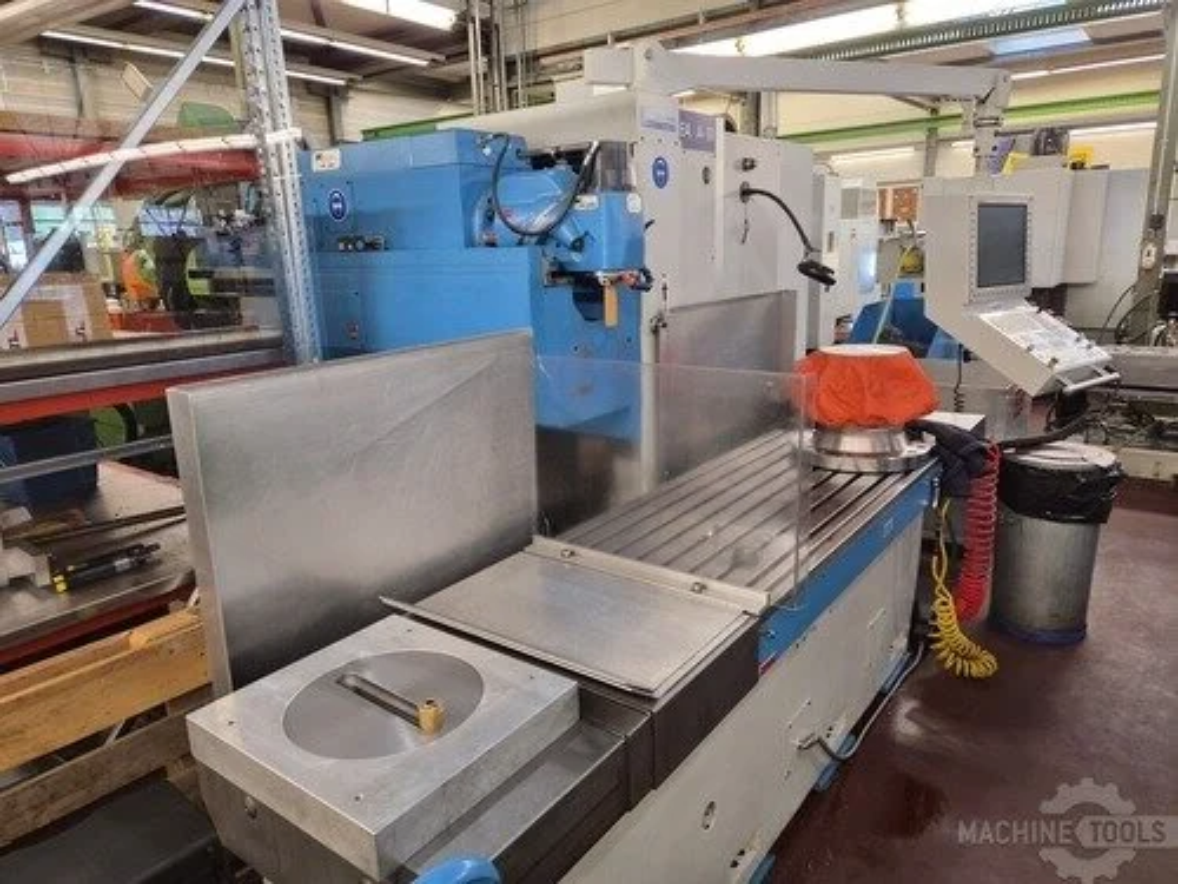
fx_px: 783
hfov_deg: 73.9
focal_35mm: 23
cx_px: 589
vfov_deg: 58.9
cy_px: 442
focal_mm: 5.4
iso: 64
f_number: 1.8
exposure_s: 1/100
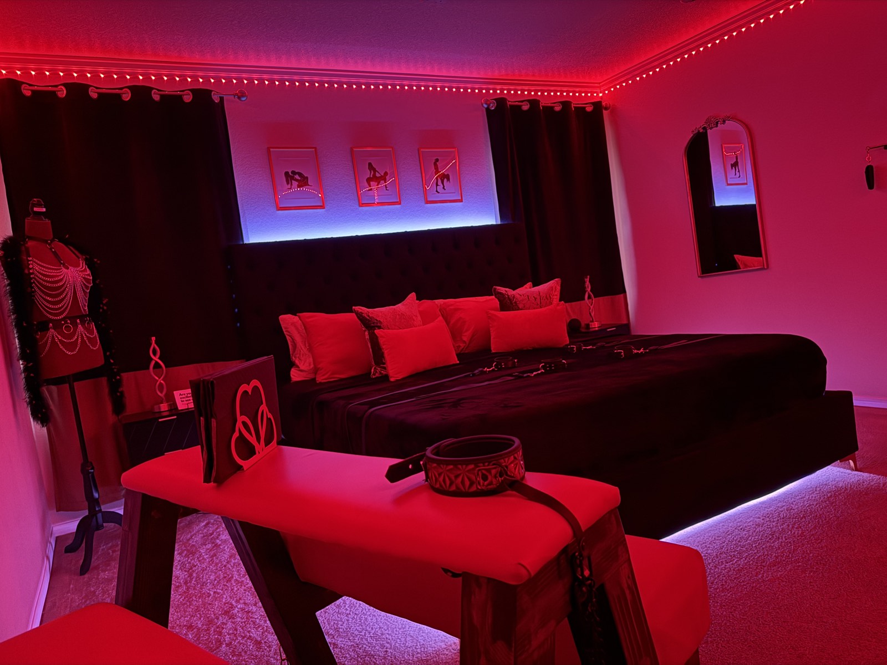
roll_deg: +8.0
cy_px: 332
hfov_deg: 71.6
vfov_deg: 56.8
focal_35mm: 24
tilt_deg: -4.1
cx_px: 444
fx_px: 615
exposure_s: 1/15
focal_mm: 6.76
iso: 2000
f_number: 1.78
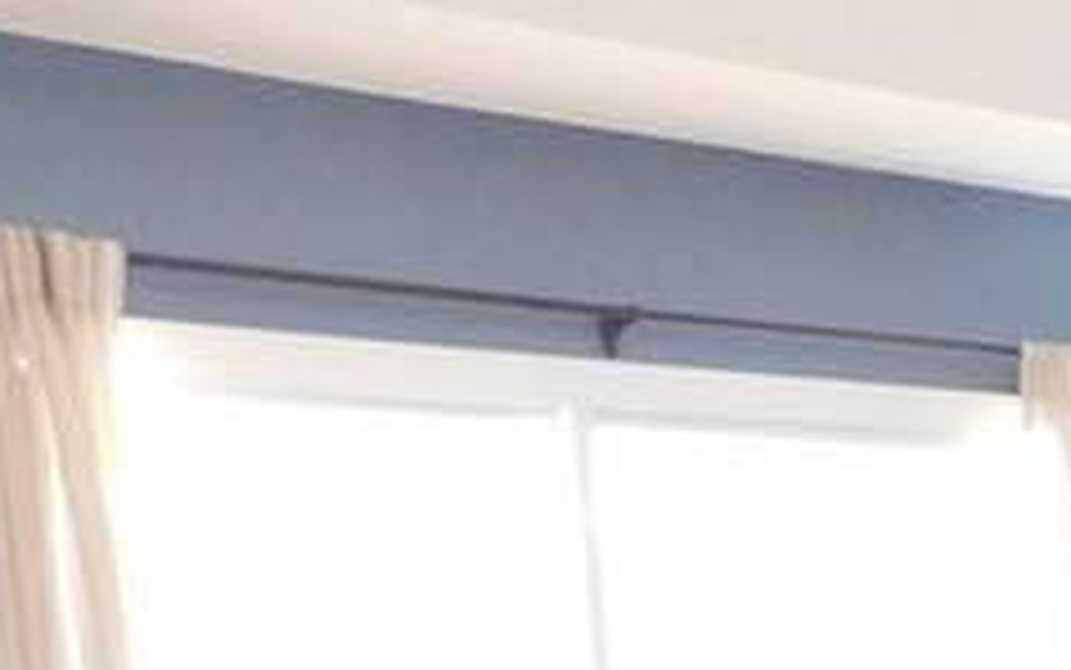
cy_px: 1187
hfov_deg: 15.3
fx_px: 3066
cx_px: 2241
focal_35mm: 105
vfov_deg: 11.6
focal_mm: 4
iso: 400
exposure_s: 1/8
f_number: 3
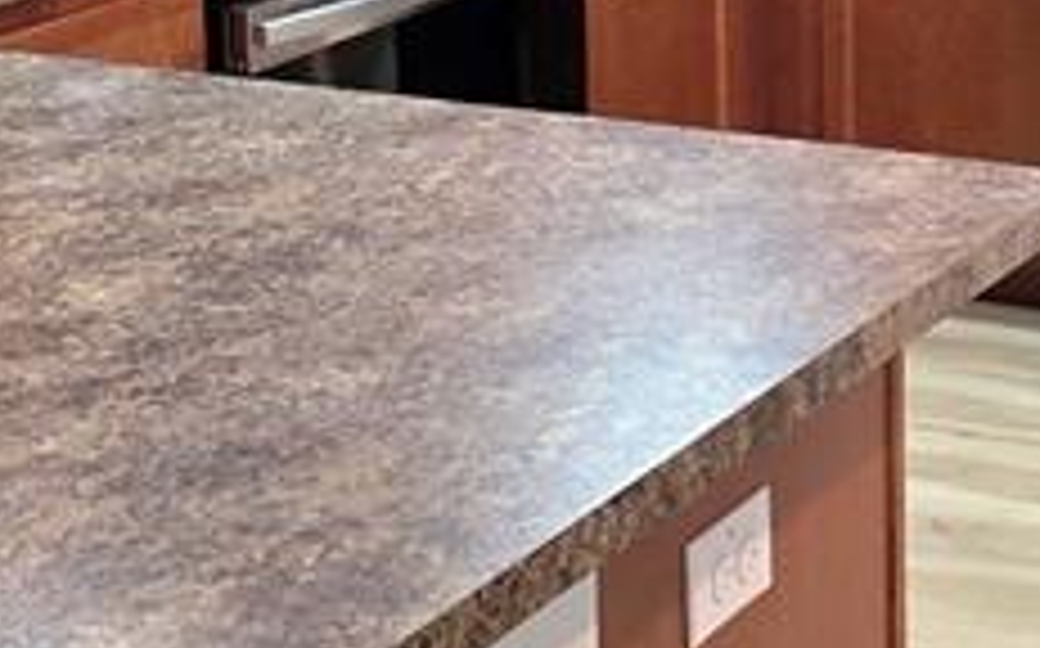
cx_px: 968
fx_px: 3059
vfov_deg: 11.8
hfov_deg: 18.9
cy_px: -202
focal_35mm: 108
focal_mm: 6.3
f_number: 1.7
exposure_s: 1/120
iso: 500
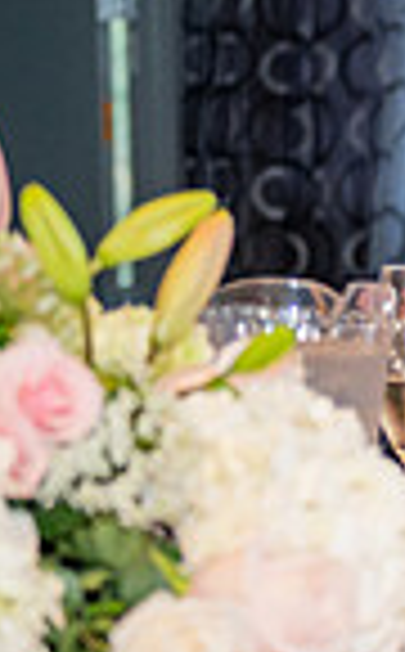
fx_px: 3266
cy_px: 326
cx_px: 963
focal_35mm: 184
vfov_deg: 11.4
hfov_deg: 6.7
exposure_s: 1/125
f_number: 2.8
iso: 1000
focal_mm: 45
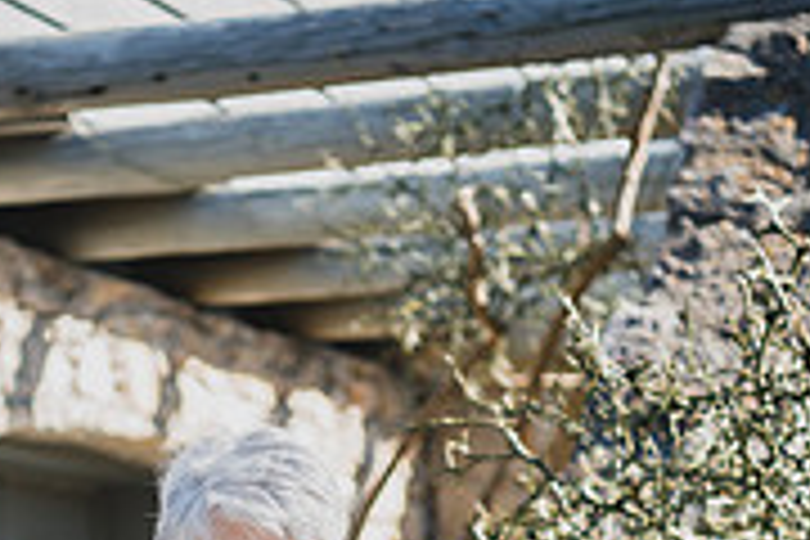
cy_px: 792
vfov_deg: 8.7
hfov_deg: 13.2
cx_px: 209
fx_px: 3487
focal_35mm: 155
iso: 220
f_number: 3.2
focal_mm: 62
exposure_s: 1/640
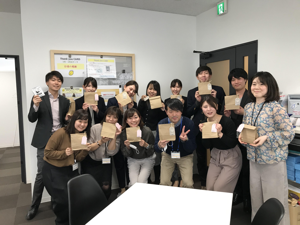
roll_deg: +0.6
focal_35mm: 28
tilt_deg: -3.9
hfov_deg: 63.4
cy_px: 112
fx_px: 243
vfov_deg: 49.7
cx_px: 150
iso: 25
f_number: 1.8
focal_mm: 4
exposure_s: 1/33
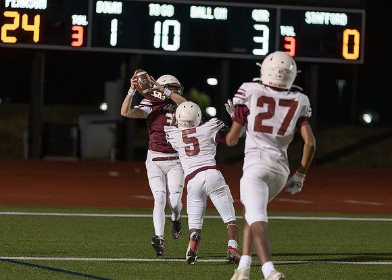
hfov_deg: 8.5
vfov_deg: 6.1
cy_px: 158
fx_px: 2623
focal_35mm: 236
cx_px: 160
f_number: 2.8
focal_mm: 194
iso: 2000
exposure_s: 1/1000
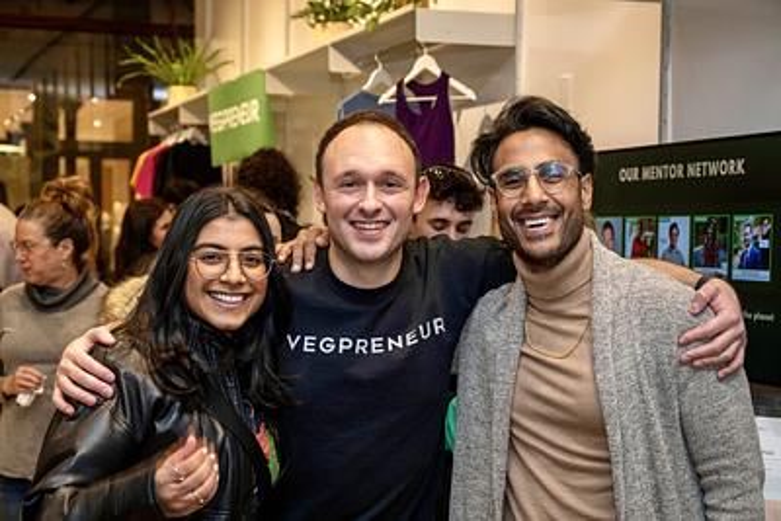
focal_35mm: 60
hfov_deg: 33.4
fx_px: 1302
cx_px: 390
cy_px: 260
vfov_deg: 22.6
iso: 1250
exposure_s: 1/200
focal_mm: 60
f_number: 5.6
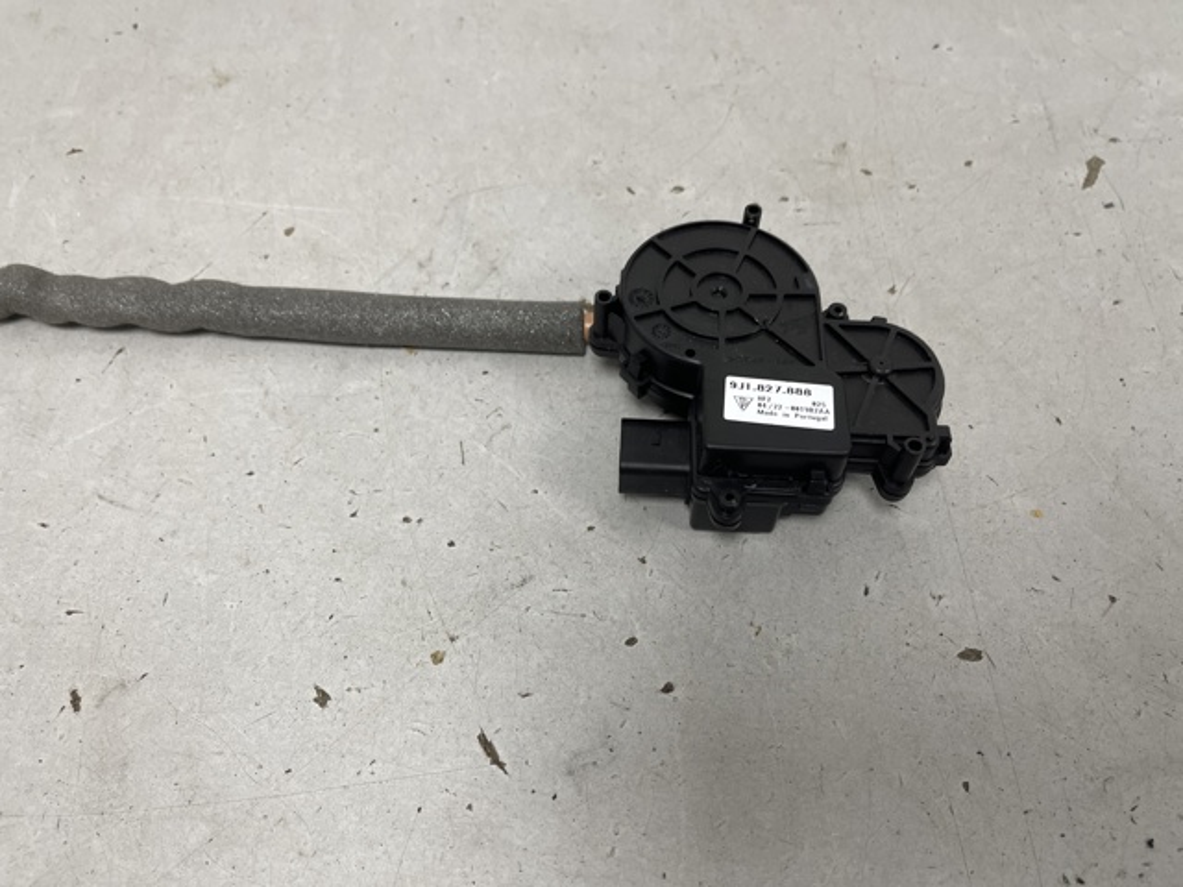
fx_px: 854
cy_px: 444
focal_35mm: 25
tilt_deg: -55.2
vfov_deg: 54.9
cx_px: 592
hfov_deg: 69.4
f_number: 1.6
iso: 125
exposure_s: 1/100
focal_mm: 5.1
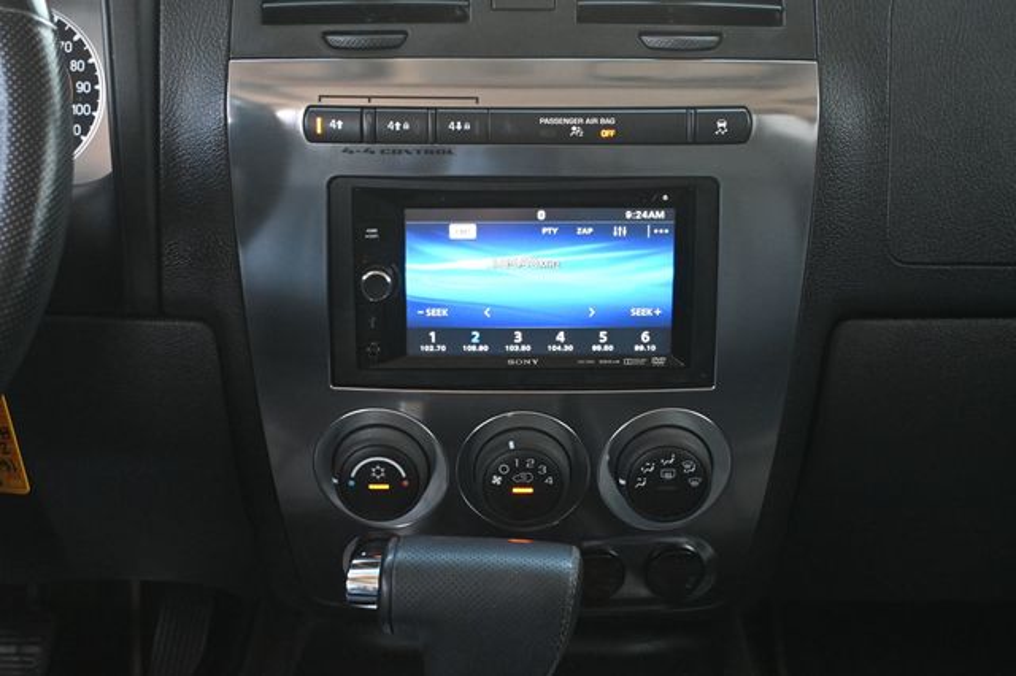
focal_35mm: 56
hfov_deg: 36.0
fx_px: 1565
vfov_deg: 24.4
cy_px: 338
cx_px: 508
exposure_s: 1/100
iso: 3200
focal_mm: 37
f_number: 5.3
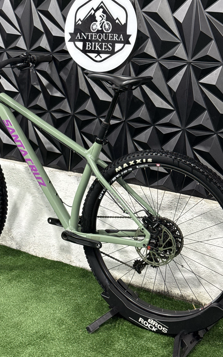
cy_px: 149
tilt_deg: -10.2
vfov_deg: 33.9
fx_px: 583
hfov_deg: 21.5
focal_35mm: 60
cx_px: 70
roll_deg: -3.5
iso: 160
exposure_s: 1/60
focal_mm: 6.76
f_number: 1.78
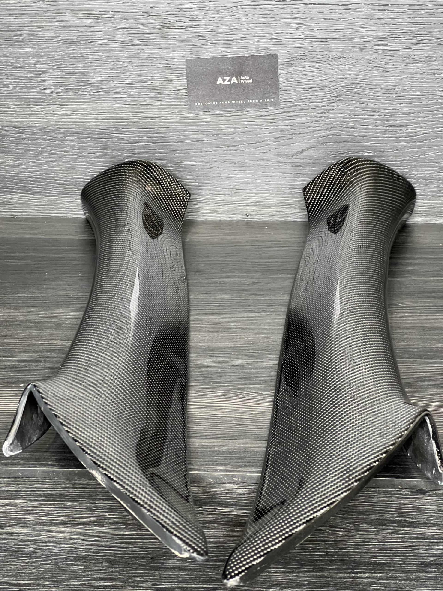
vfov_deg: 25.3
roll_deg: -0.8
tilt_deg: -18.2
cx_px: 222
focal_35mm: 77
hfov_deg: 19.1
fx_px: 1314
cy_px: 296
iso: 640
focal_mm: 9
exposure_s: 1/60
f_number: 2.8
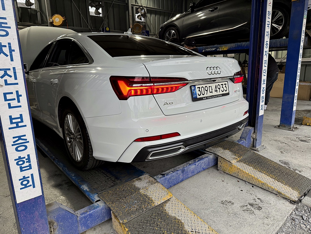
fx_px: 216
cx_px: 156
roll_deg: +2.0
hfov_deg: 71.6
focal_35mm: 24
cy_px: 117
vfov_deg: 56.8
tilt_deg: -11.1
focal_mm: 6.76
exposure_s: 1/121
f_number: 1.78
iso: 160
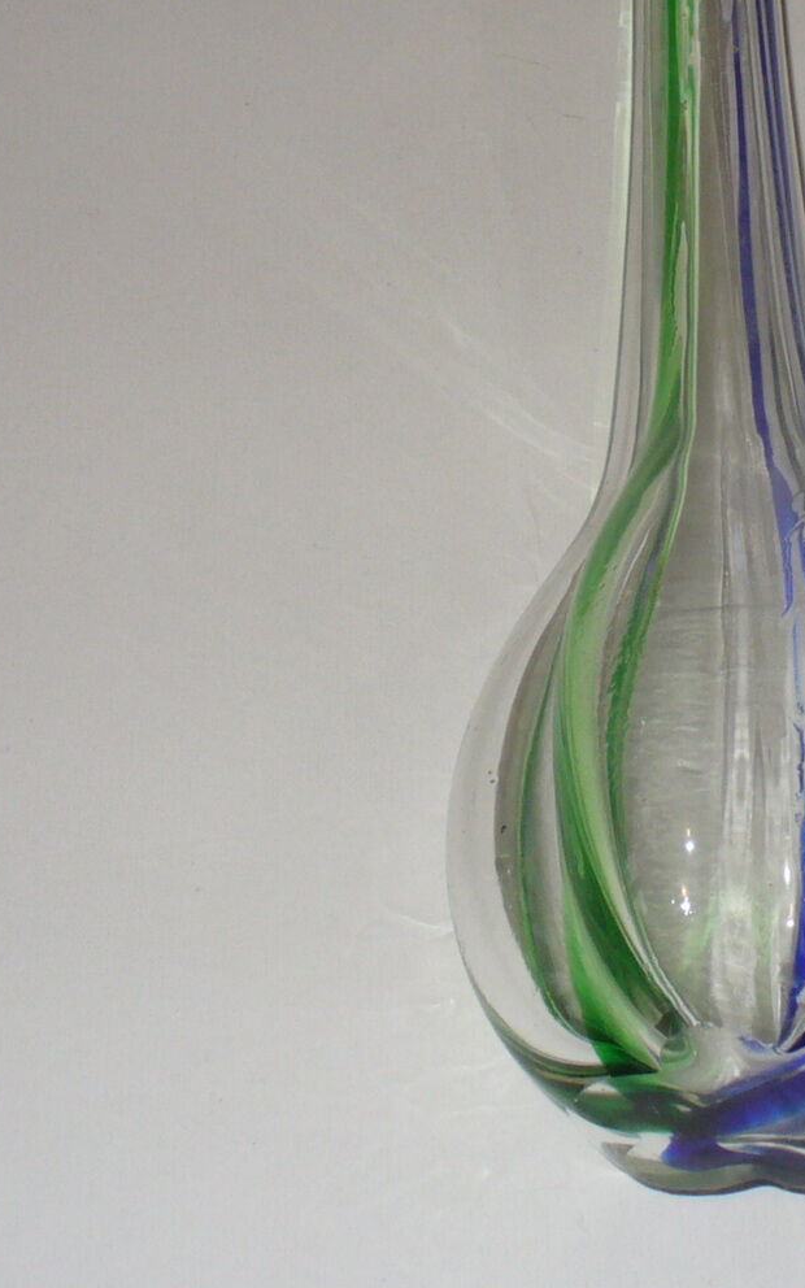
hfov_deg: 15.8
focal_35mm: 81
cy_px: 488
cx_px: 814
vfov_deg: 25.5
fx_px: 2843
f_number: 2.8
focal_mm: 6.1
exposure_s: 1/30
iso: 100
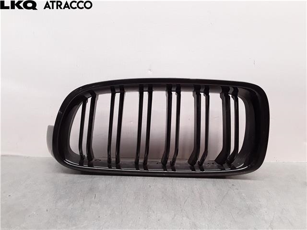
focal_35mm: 28
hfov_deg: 63.4
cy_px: 115
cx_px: 154
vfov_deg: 49.7
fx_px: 248
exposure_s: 1/100
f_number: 1.9
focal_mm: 2.91
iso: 100
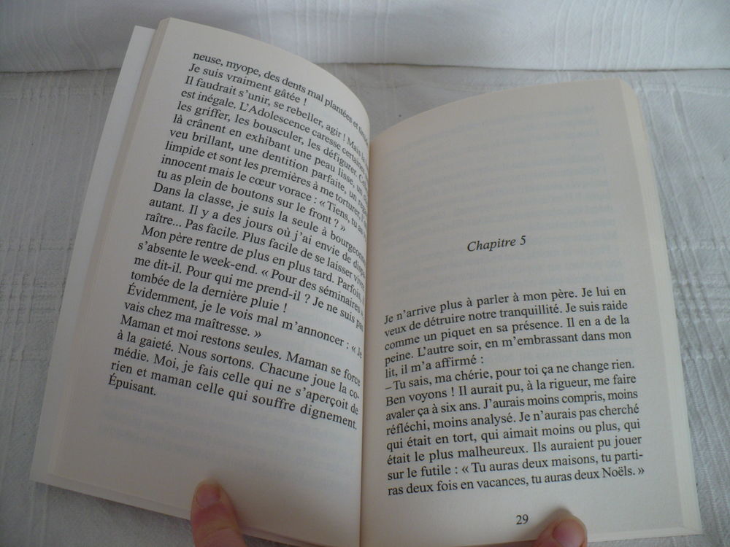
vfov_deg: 38.7
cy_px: 274
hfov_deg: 50.1
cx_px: 365
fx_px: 780
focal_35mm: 37
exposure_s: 1/30
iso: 125
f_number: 2.8
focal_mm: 6.1
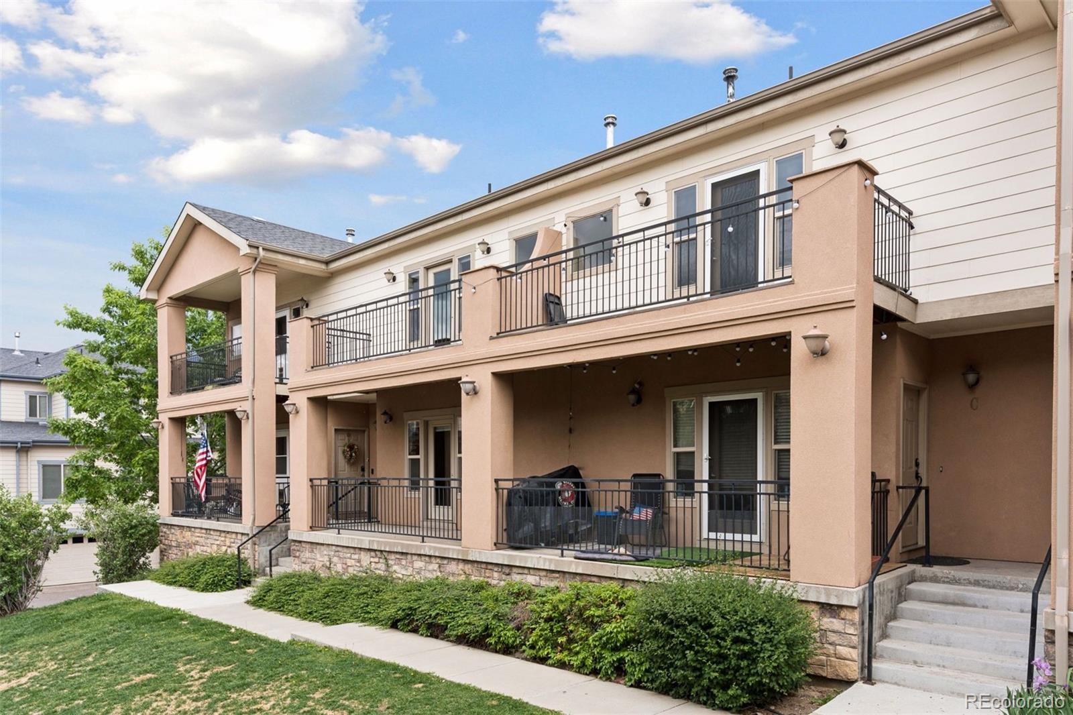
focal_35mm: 23
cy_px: 358
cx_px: 536
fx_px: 685
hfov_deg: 76.1
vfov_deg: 55.1
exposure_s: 1/400
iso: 400
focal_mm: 23
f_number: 9
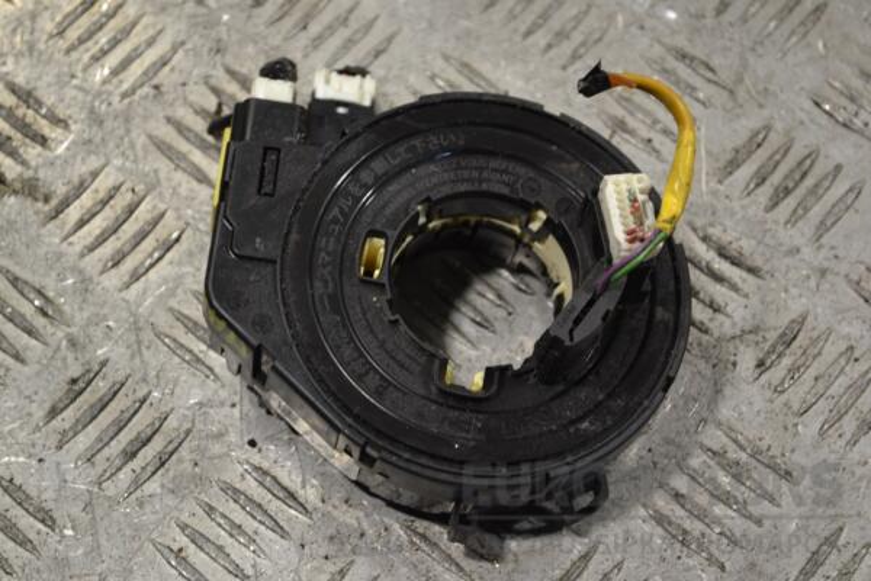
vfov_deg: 16.6
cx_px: 436
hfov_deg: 24.6
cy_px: 290
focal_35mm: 82
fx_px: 1996
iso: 400
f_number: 5.6
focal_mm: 55
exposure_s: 1/80
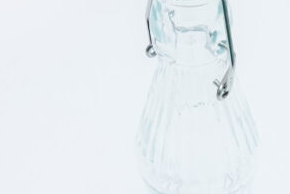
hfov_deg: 21.5
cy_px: 116
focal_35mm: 94
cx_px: 220
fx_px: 758
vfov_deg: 14.6
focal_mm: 26
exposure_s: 1/125
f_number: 10
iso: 2500
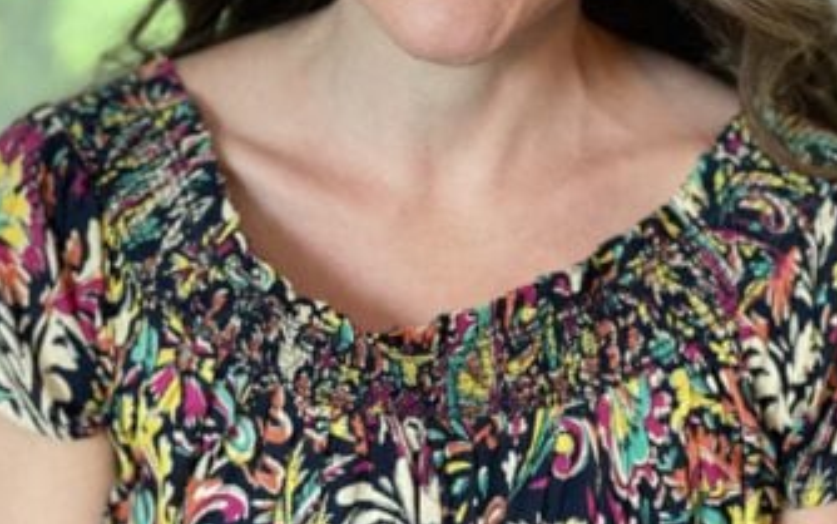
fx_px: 2259
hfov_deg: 21.0
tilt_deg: -9.4
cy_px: 75
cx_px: 471
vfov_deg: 13.1
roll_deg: +0.0
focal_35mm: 99
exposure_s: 1/40
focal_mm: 6
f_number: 2
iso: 320
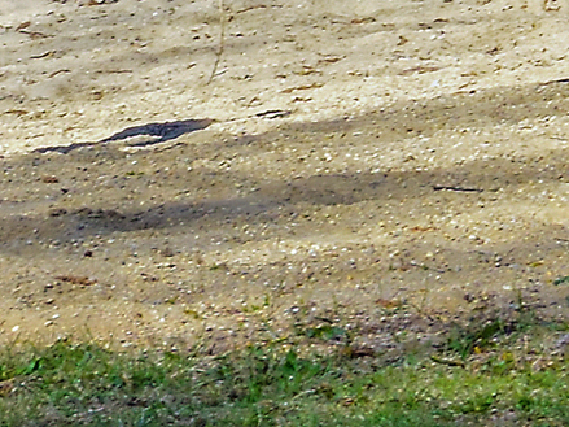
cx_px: 680
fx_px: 5807
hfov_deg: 5.6
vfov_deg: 4.1
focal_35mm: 353
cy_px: -854
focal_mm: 35
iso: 400
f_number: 16
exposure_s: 1/60
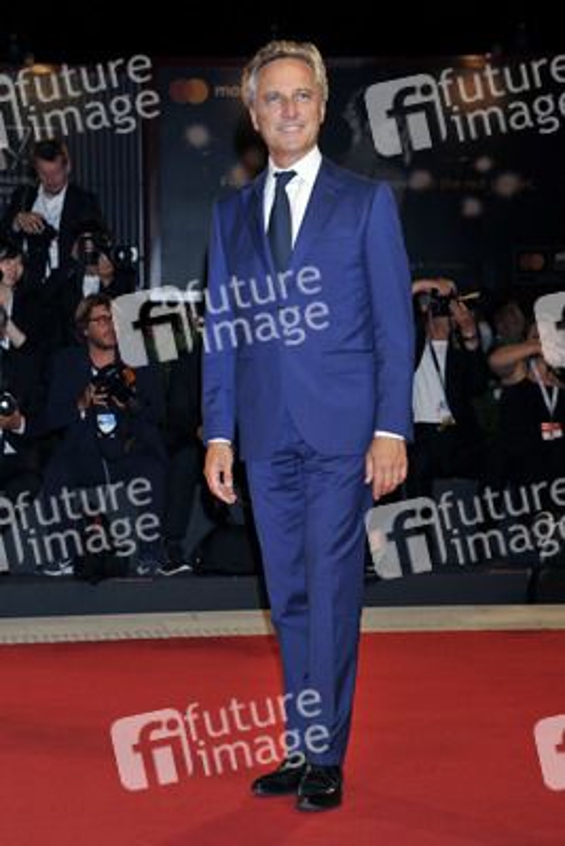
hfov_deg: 16.7
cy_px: 423
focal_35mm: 82
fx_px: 1929
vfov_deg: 24.8
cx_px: 282
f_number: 8
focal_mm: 82
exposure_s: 1/250
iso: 800
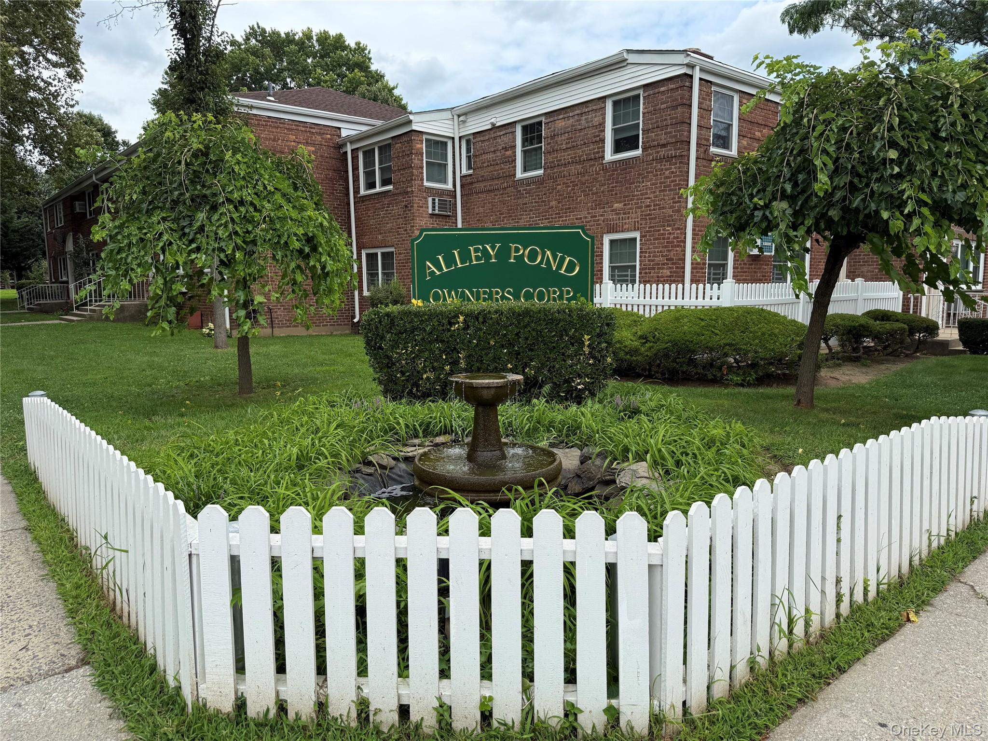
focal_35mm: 24
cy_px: 370
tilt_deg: -5.5
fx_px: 685
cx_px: 494
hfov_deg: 71.6
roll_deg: +0.8
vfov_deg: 56.8
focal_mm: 6.76
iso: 80
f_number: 1.78
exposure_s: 1/2169
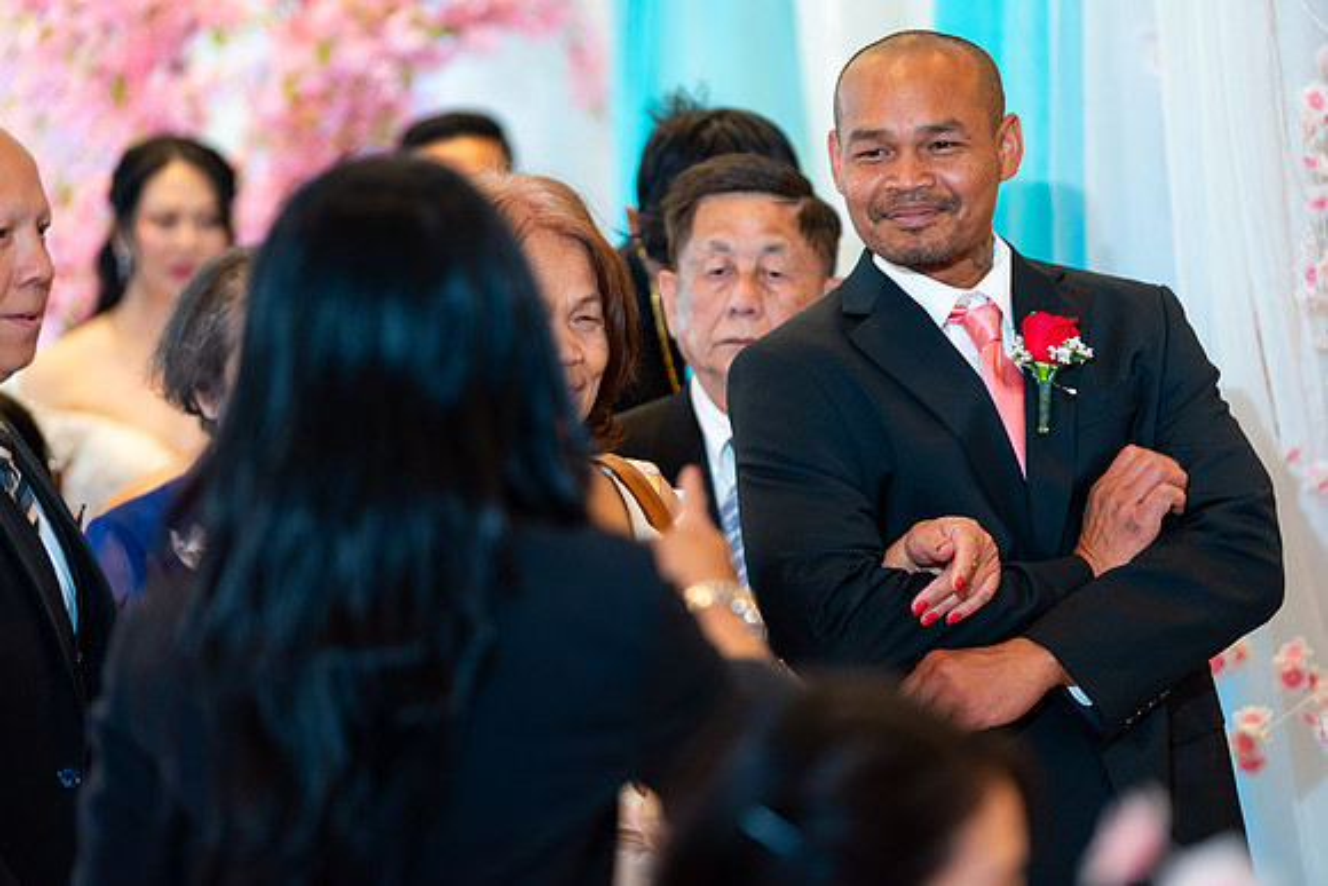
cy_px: 443
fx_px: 5534
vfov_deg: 9.2
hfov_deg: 13.7
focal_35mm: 150
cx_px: 664
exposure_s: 1/160
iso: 800
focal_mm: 150
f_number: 2.8
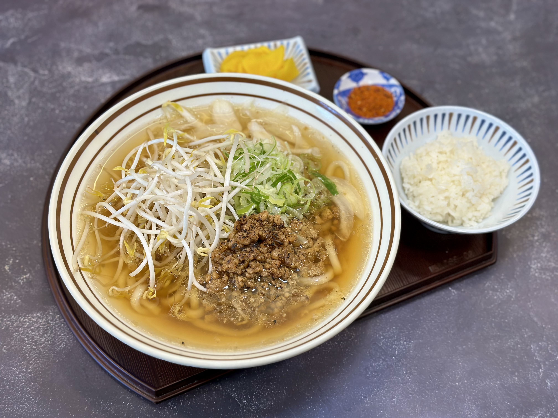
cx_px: 279
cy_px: 209
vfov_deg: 30.3
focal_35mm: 48
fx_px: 774
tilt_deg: -55.8
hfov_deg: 39.7
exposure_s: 1/263
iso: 80
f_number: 1.78
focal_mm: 6.86
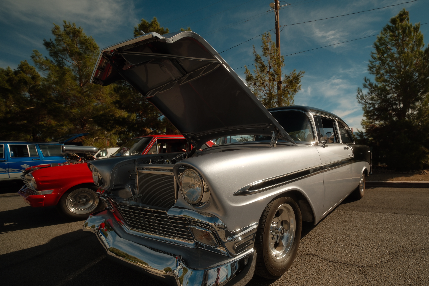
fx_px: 203
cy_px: 167
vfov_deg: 69.9
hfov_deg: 92.5
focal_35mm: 17
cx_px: 250
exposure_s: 1/800
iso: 125
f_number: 5.6
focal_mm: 9
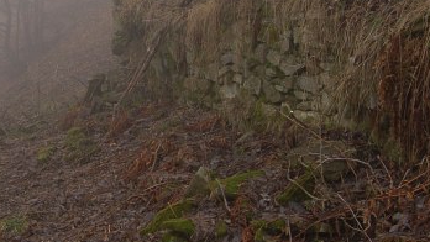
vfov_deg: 18.1
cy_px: -5
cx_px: 28
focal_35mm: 65
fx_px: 741
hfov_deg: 30.6
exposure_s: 1/25
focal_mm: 18
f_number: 7.1
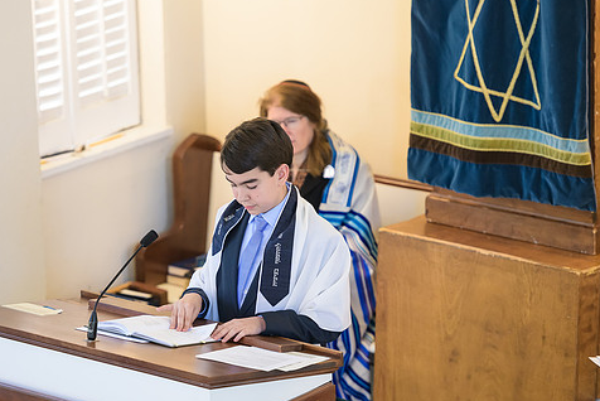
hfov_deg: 9.9
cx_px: 271
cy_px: 235
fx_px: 3452
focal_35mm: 207
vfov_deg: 6.6
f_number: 3.2
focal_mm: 170
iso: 1250
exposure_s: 1/125
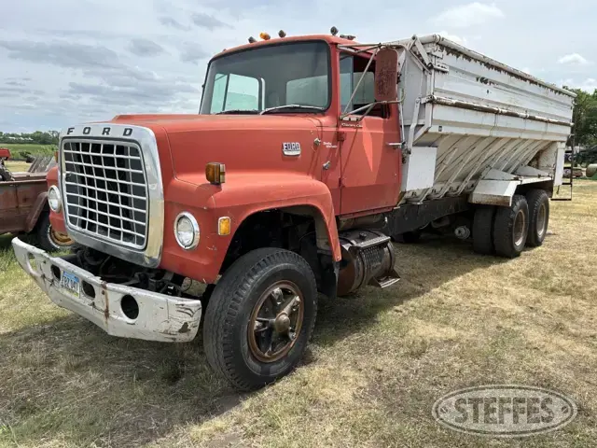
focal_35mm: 26
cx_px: 298
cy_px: 224
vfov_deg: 53.1
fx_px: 448
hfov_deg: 67.3
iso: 50
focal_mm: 5.7
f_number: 1.5
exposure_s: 1/2695
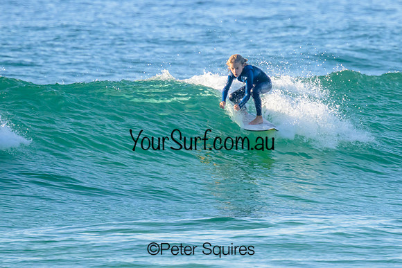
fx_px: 11532
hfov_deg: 2.0
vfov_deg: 1.3
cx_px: 257
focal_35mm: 1033
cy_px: 95
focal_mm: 800
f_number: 11
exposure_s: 1/2000
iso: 2000
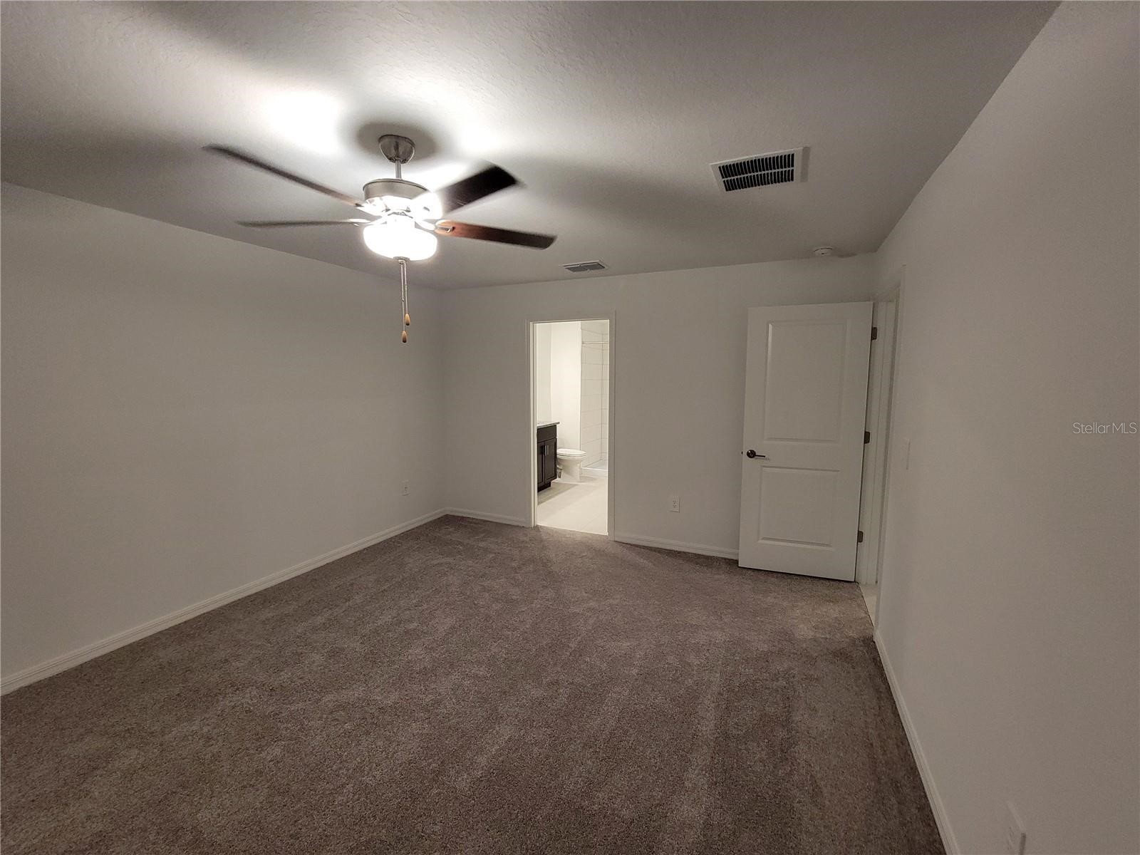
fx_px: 428
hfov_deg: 106.2
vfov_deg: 89.9
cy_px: 428
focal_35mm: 13
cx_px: 570
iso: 400
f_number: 2.2
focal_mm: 2.2
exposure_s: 1/60
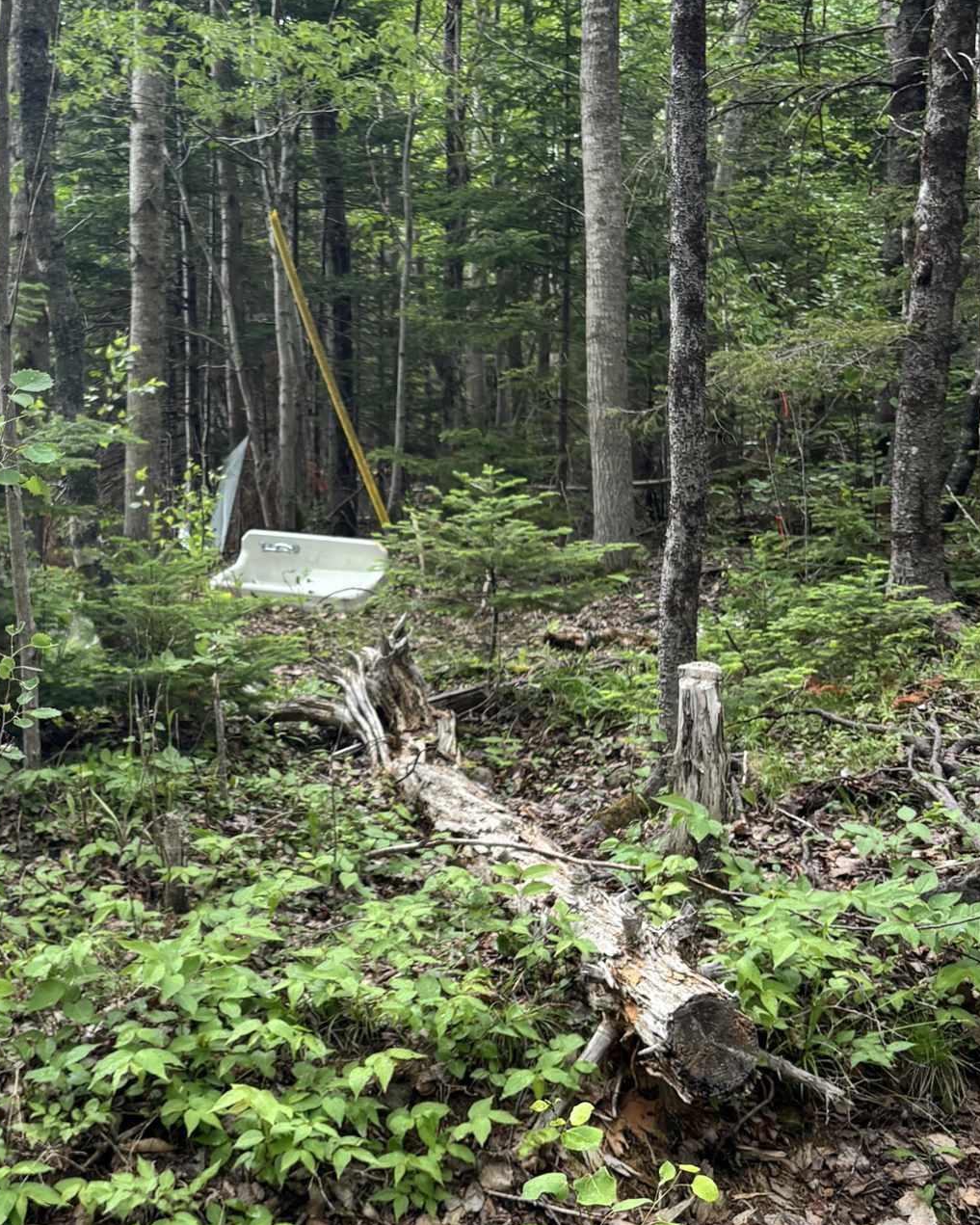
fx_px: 1668
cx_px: 235
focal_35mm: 46
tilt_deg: -2.2
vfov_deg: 40.3
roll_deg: -0.3
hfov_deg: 32.1
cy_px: 567
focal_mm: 5.96
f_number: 1.6
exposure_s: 1/121
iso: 50
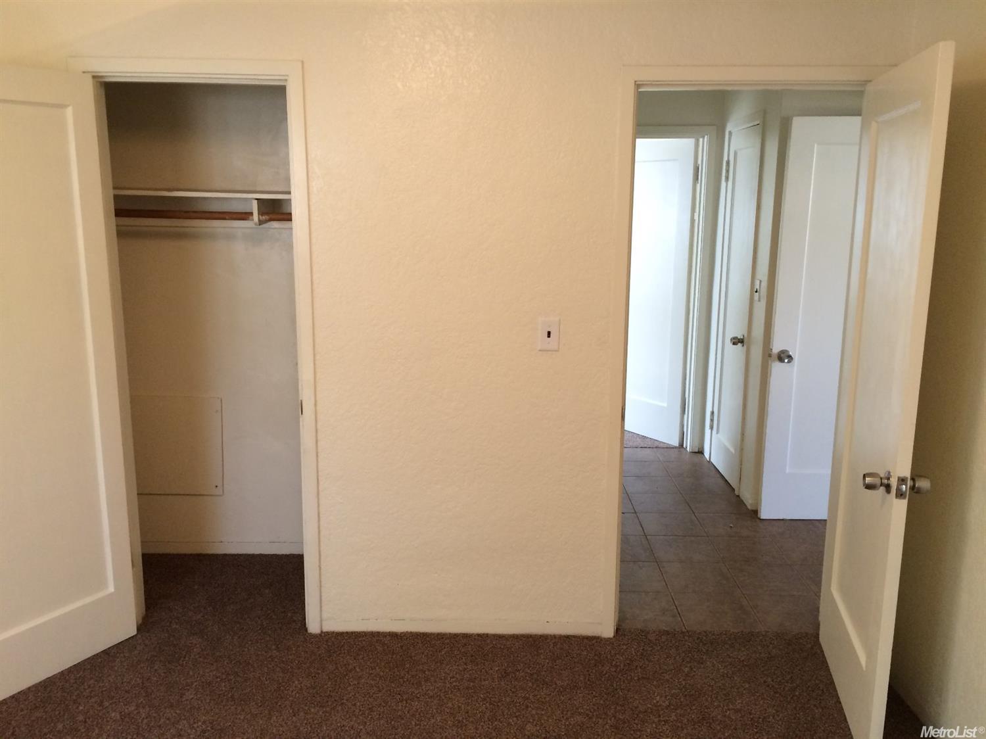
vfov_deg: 48.2
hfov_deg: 61.7
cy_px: 370
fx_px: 826
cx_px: 493
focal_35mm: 29
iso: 100
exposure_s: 1/30
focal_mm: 4.15
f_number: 2.2
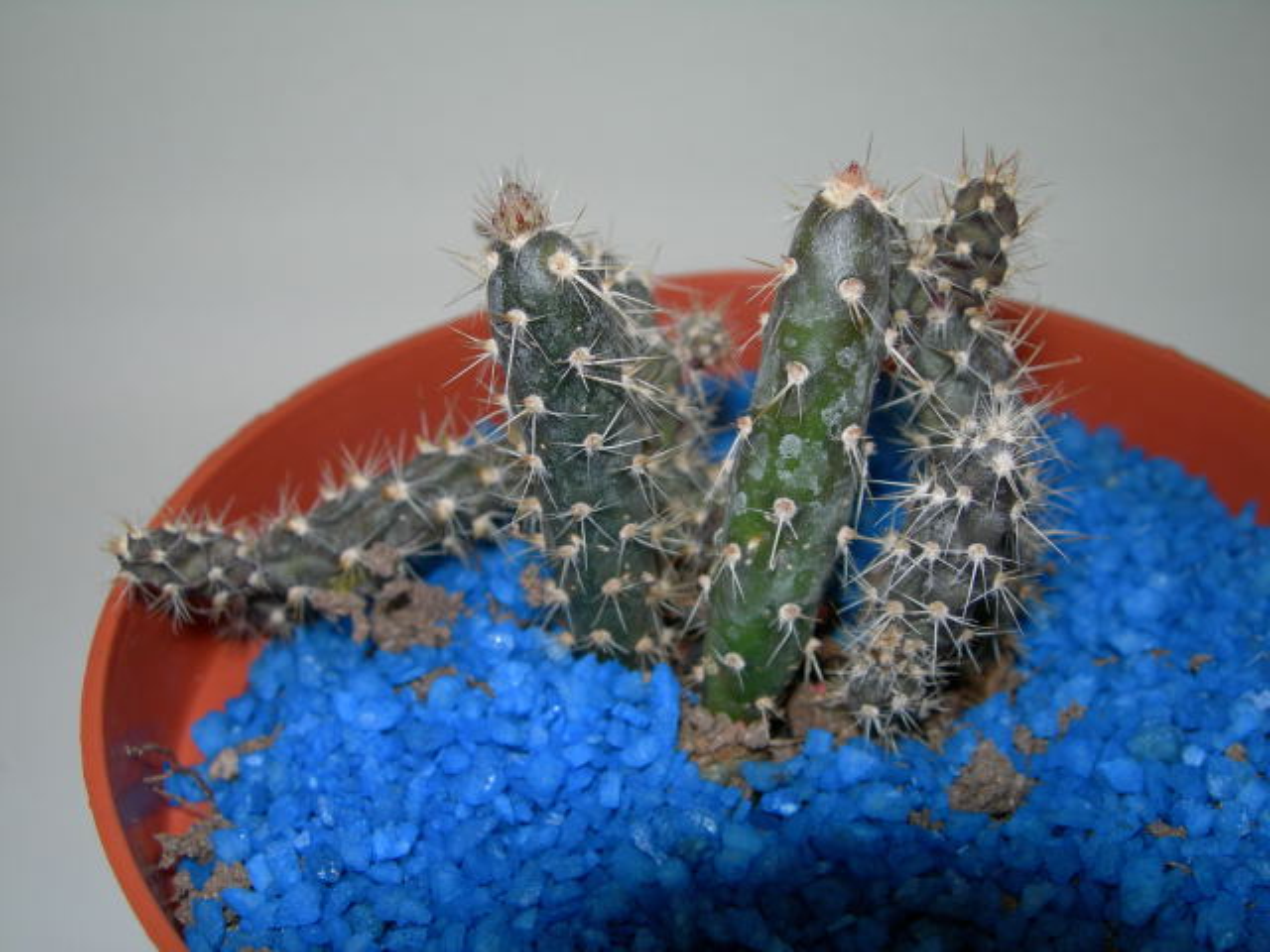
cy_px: 476
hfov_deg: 49.0
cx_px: 635
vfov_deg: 37.7
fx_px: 1394
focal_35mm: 38
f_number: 4.8
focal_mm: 7.8
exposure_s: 1/60.1
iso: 50
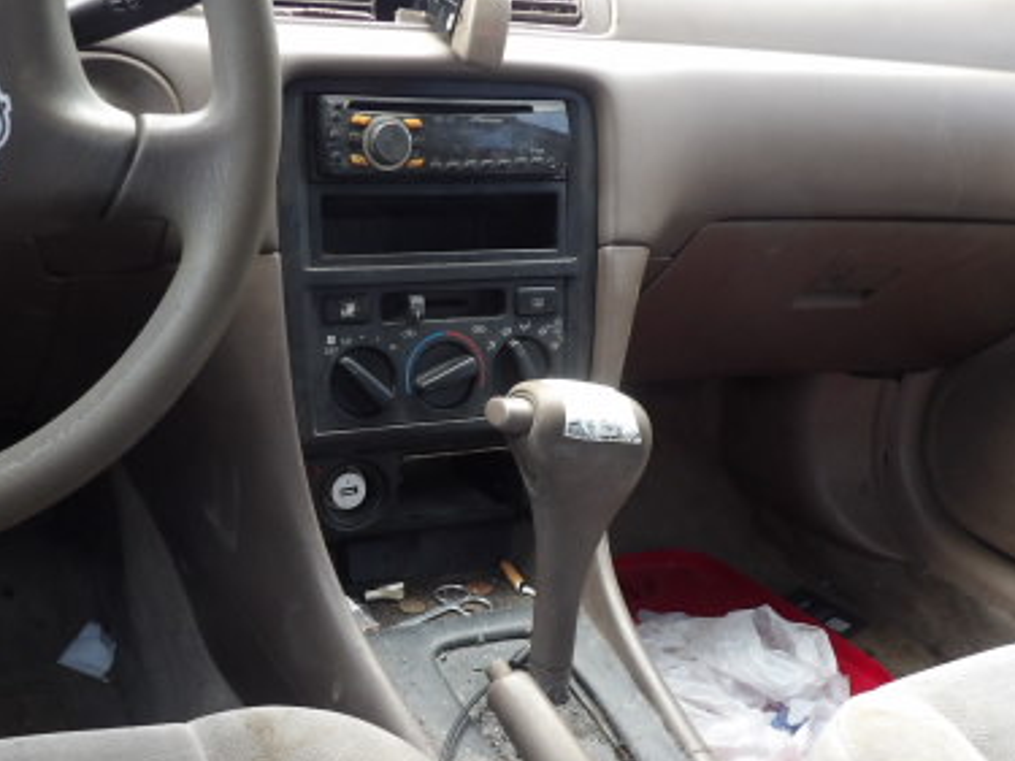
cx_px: 425
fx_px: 1202
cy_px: 531
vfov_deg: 34.7
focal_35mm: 41
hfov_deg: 45.6
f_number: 3.2
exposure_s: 1/33
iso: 136
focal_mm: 4.3
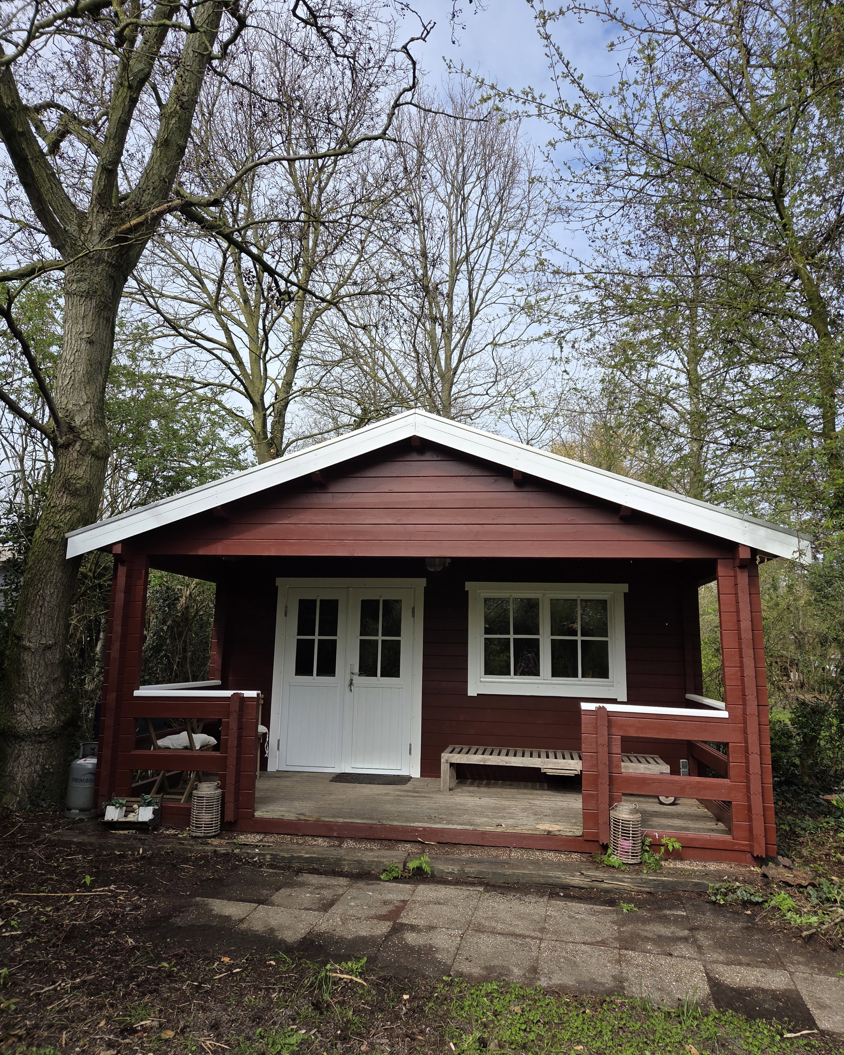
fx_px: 749
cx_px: 422
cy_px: 534
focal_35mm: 24
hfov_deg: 58.8
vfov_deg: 70.3
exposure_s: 1/2679
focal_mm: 5.4
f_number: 1.8
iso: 80
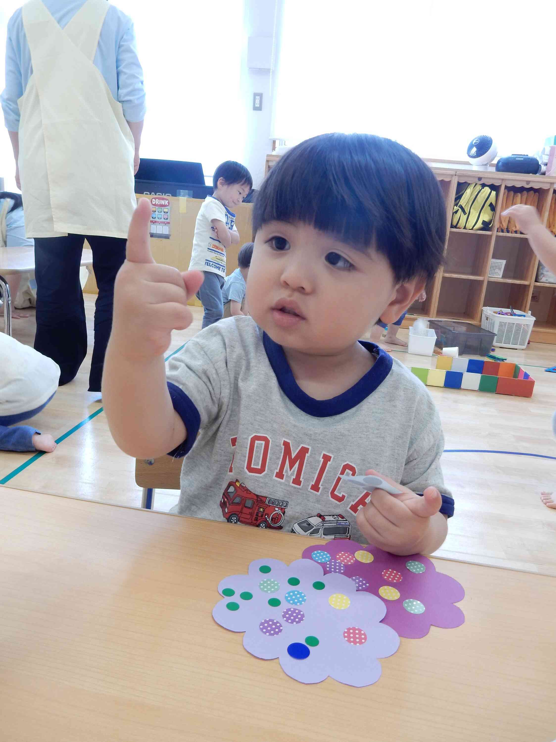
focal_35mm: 25
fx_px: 535
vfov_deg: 69.4
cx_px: 278
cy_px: 371
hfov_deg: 54.9
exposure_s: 1/30
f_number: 3.7
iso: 125
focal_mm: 4.5
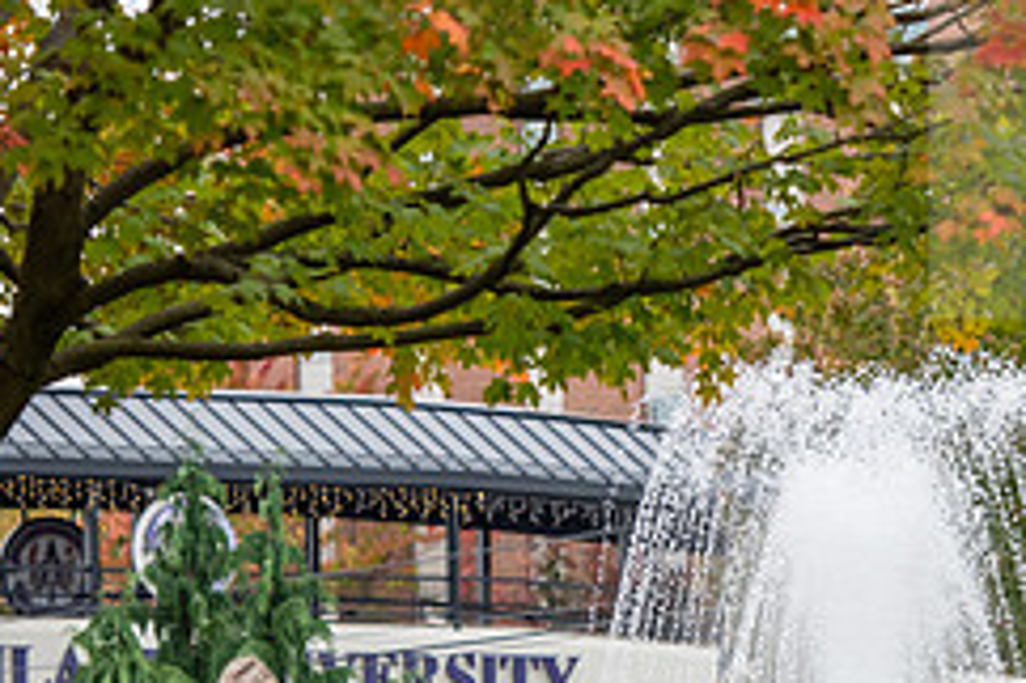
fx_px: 8544
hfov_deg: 6.9
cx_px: 801
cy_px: 477
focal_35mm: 300
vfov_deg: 4.6
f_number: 3.5
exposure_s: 1/640
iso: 320
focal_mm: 125
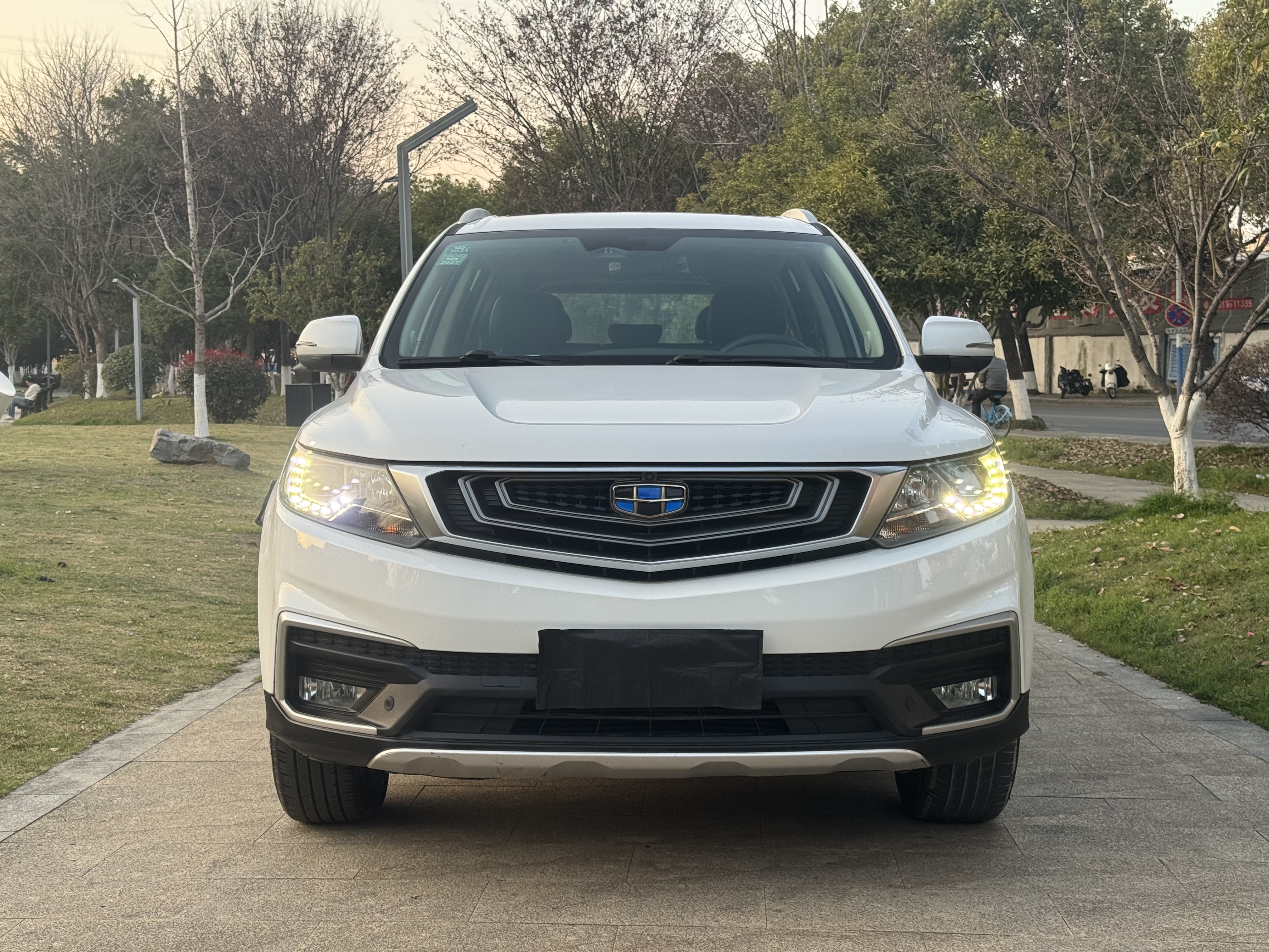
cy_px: 476
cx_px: 634
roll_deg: +0.6
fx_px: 1760
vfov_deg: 30.3
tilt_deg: -3.5
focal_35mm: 48
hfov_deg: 39.7
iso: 64
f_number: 1.78
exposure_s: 1/352
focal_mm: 6.76
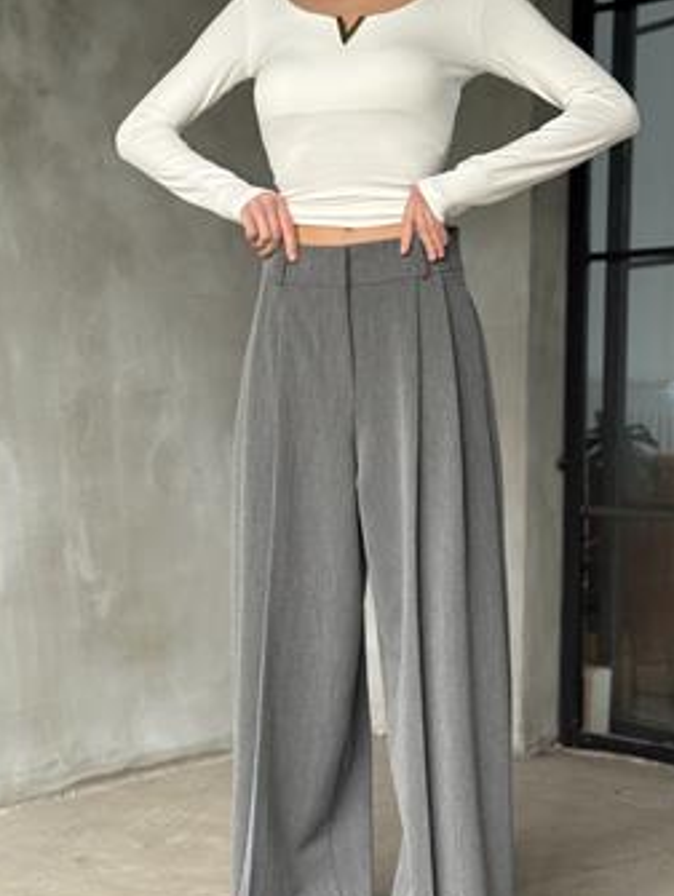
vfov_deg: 31.6
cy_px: 476
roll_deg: -0.8
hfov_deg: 24.1
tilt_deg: -2.3
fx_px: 1581
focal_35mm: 61
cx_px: 358
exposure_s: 1/40
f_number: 1.78
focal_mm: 6.76
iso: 320
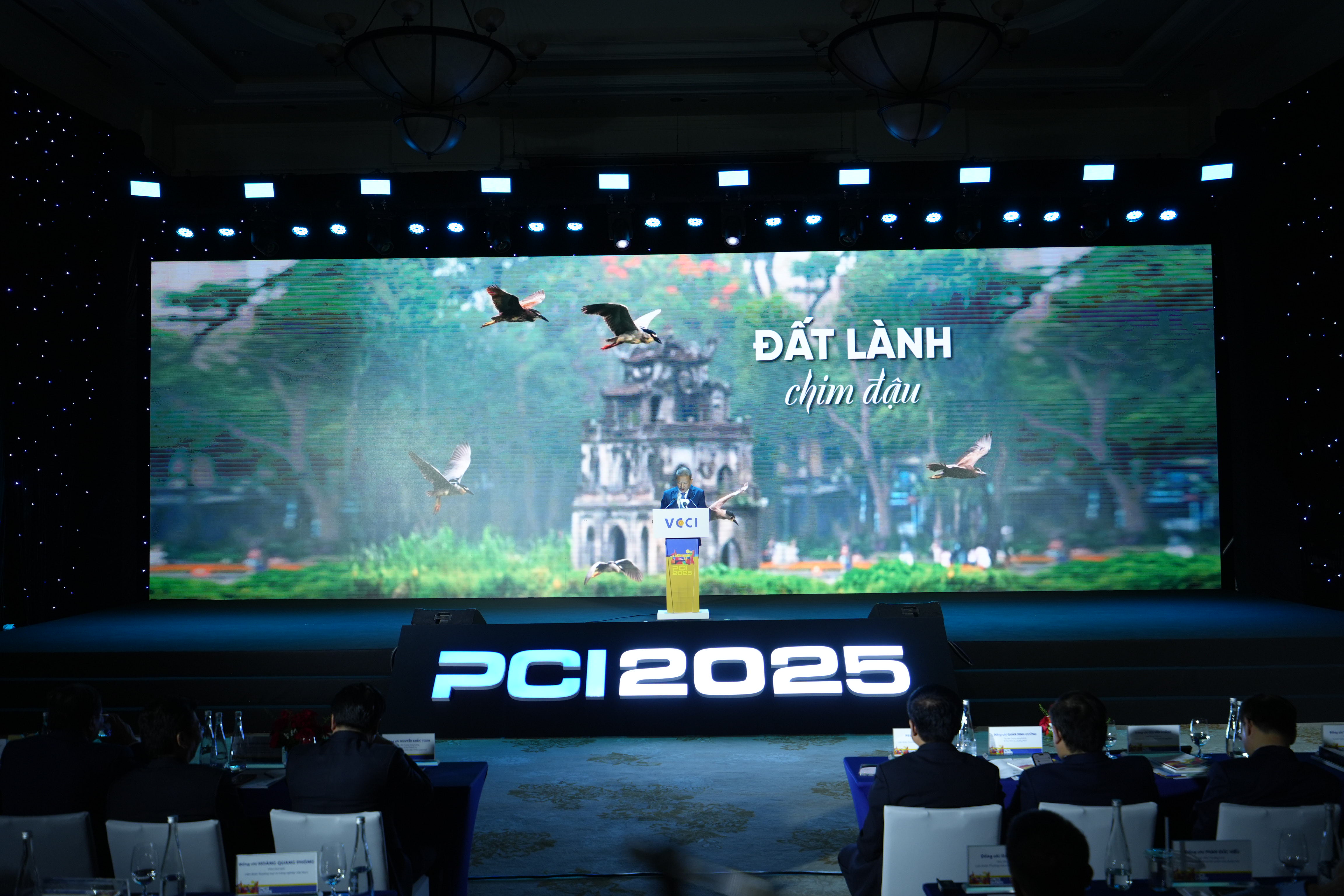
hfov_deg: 61.9
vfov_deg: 43.6
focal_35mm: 30
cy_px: 448
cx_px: 672
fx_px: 1120
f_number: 2.8
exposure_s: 1/125
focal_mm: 30
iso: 400
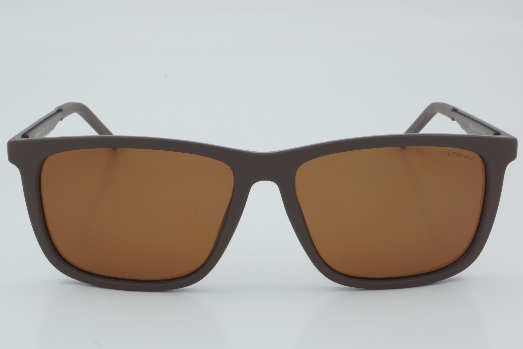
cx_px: 262
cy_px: 174
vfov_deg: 16.6
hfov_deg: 24.6
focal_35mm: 82
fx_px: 1198
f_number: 32
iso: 100
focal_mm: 55
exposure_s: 1/3
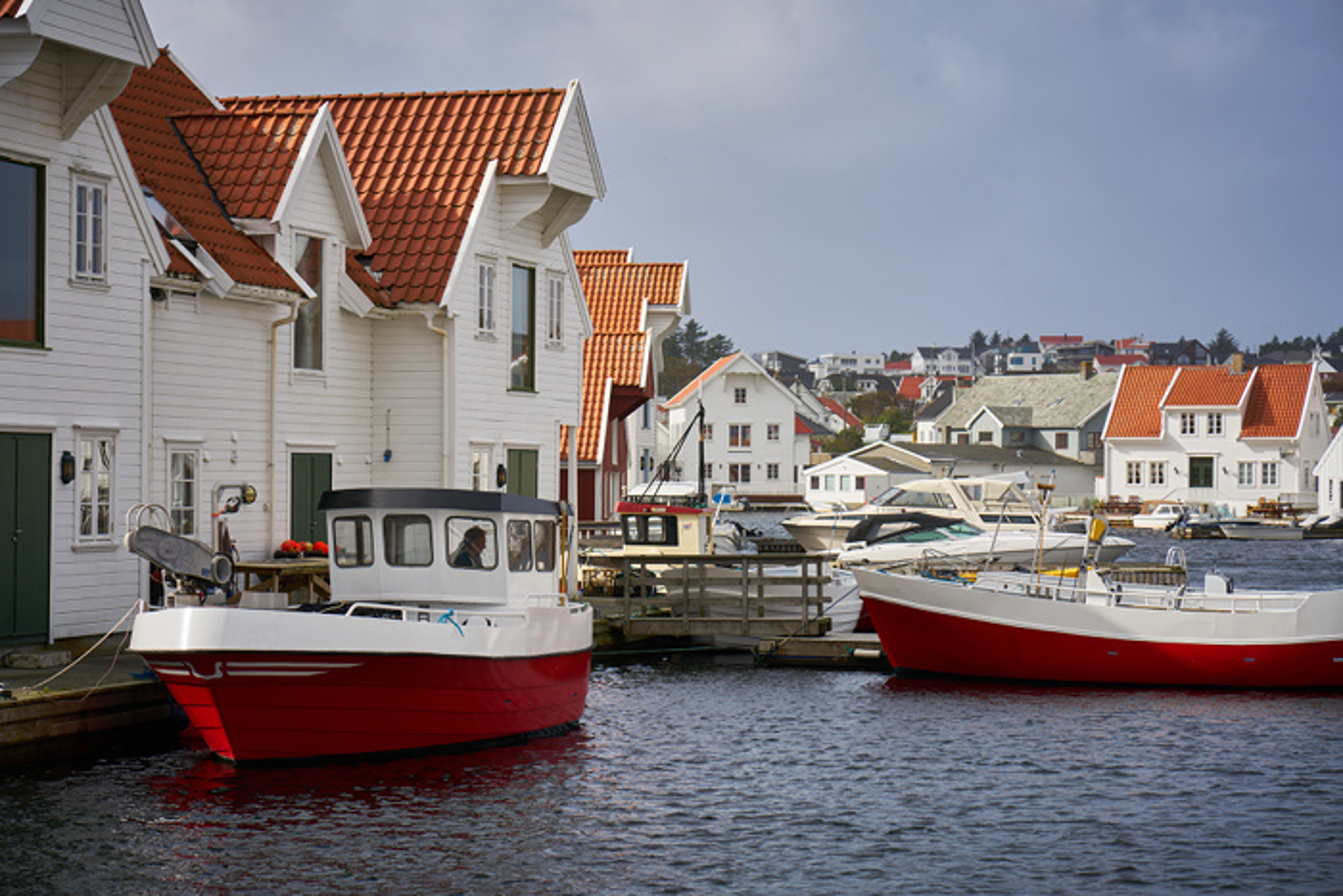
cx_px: 672
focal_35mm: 85
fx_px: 3171
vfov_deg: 16.1
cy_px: 448
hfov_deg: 23.9
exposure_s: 1/250
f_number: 8
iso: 100
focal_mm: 85
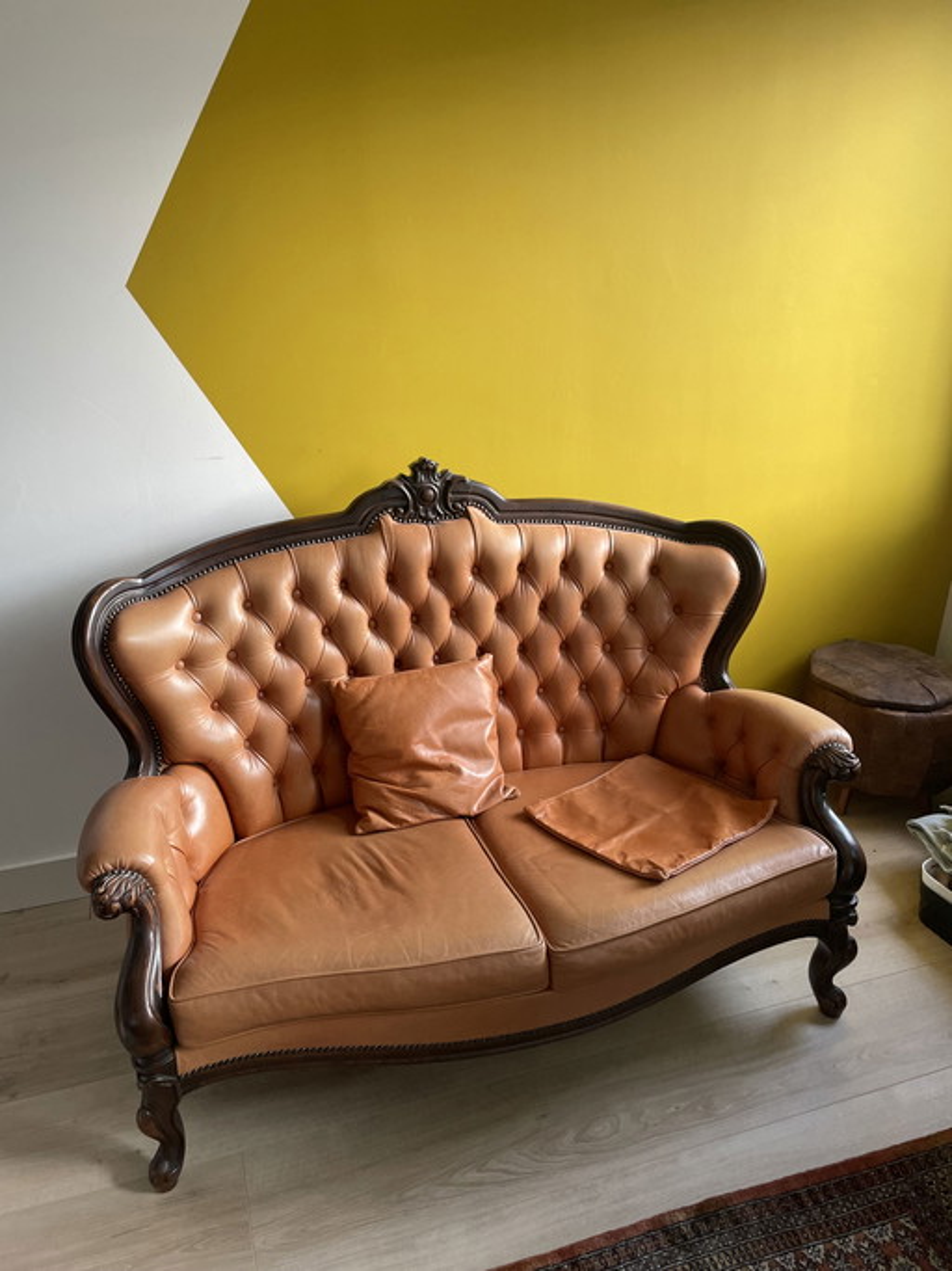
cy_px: 636
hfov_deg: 53.0
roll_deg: -0.1
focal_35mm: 26
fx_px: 954
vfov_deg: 67.3
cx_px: 476
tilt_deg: -24.3
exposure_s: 1/121
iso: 125
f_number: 1.6
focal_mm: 4.2
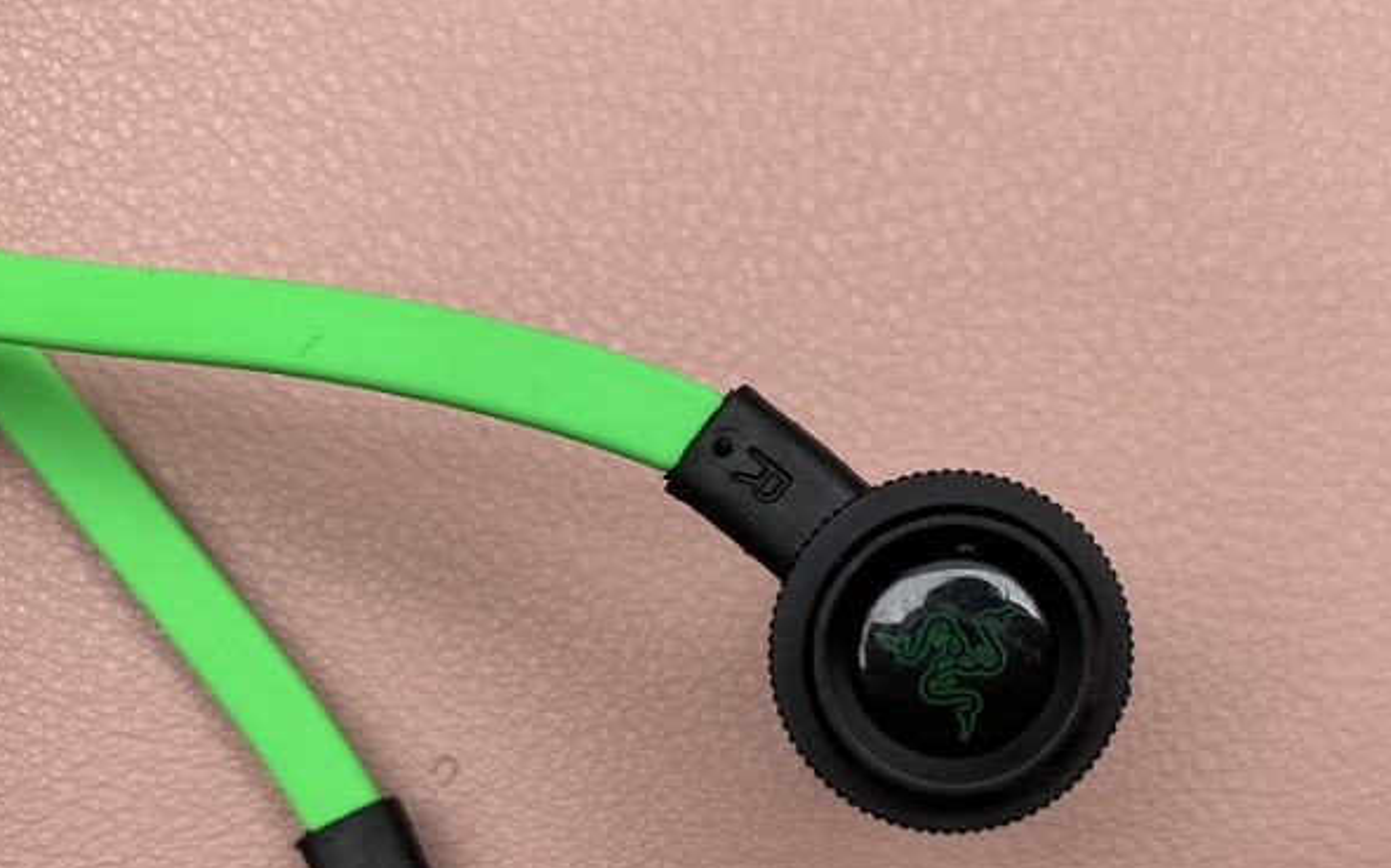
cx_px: 857
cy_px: 660
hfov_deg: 46.8
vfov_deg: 30.0
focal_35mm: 42
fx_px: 1592
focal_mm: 4.25
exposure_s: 1/121
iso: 50
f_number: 1.8
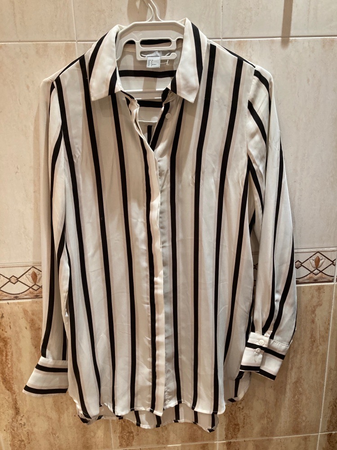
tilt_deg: -15.7
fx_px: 363
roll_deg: +1.2
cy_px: 225
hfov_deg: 49.7
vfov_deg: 63.4
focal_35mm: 28
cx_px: 168
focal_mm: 3.99
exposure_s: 1/60
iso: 250
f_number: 1.8
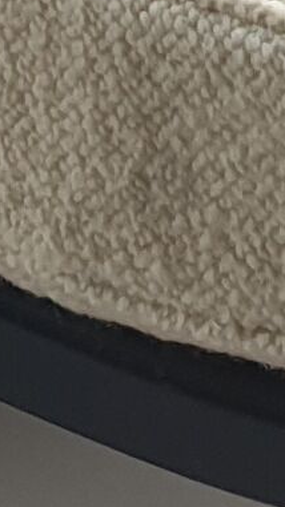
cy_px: -607
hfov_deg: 3.9
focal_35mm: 300
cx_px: -759
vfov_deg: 6.9
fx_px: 4035
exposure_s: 1/100
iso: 80
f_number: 2.4
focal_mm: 4.3
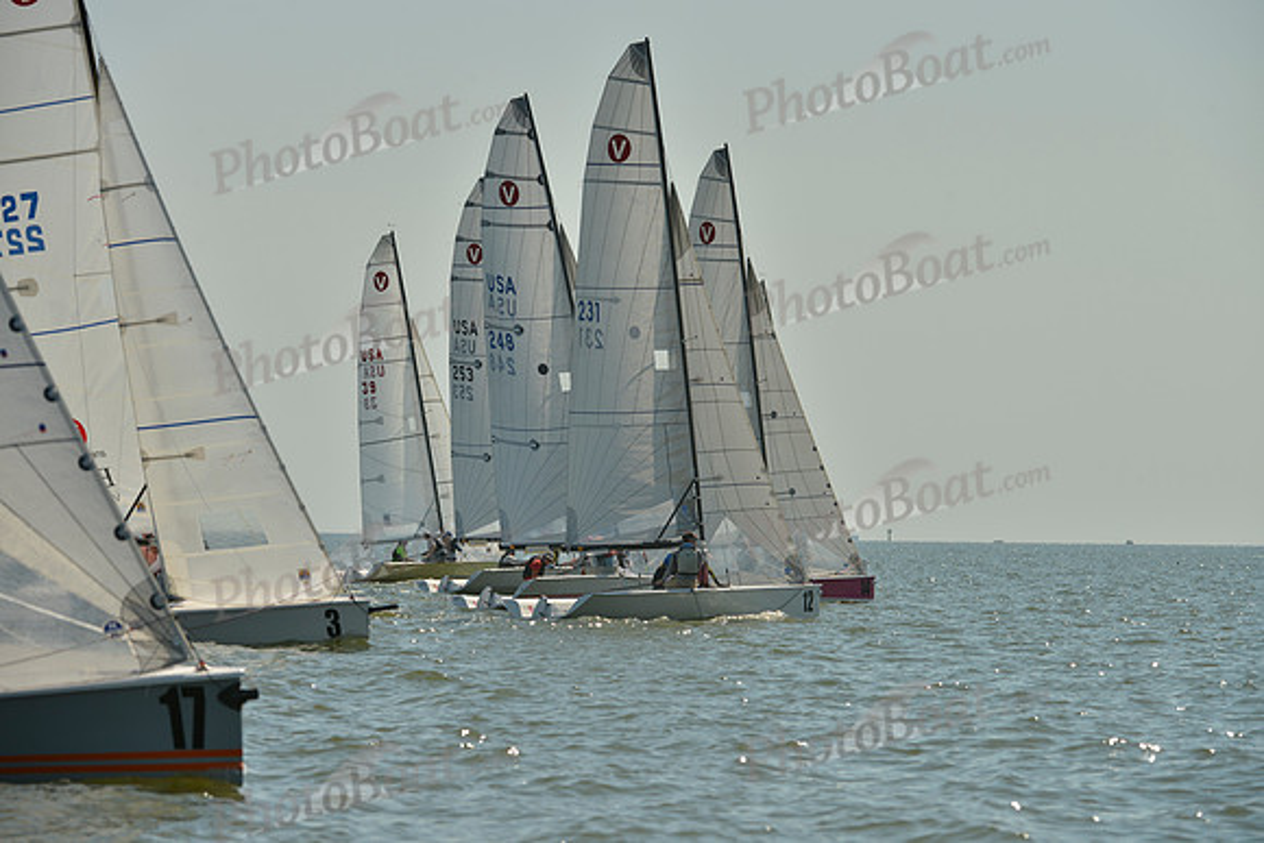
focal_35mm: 220
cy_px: 422
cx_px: 632
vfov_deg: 6.2
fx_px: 7726
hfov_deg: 9.4
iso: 200
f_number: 8
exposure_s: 1/1250
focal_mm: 220
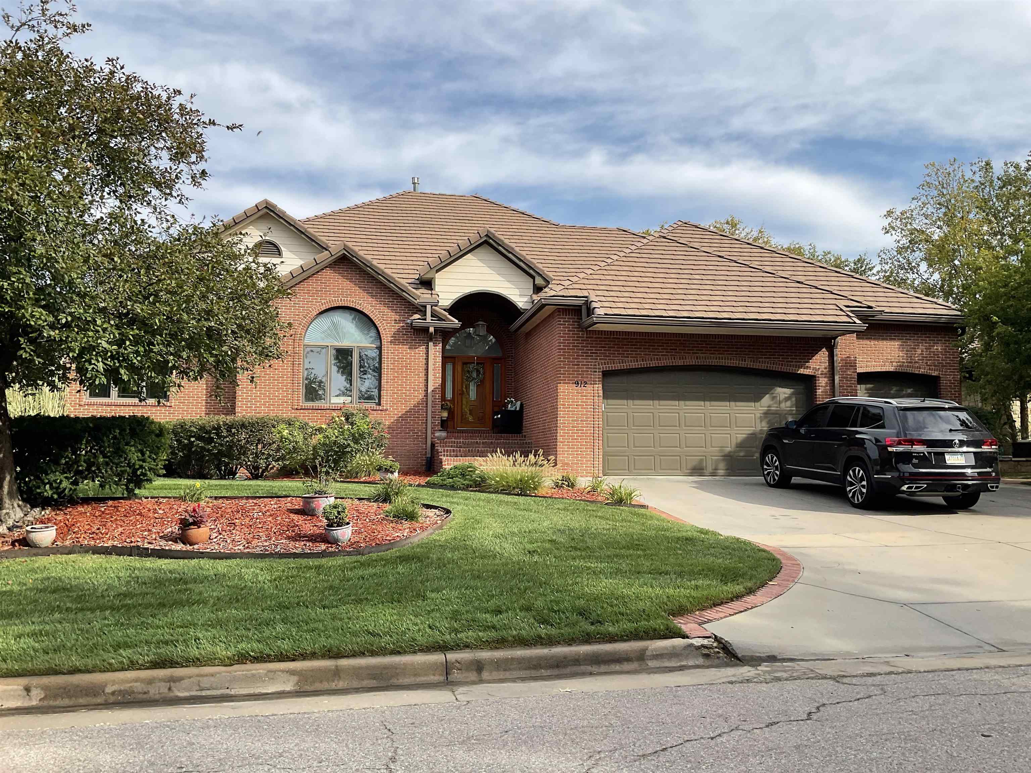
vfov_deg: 48.2
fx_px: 864
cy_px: 386
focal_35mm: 29
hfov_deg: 61.7
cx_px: 516
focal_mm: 3
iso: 16
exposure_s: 1/1730
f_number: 1.8
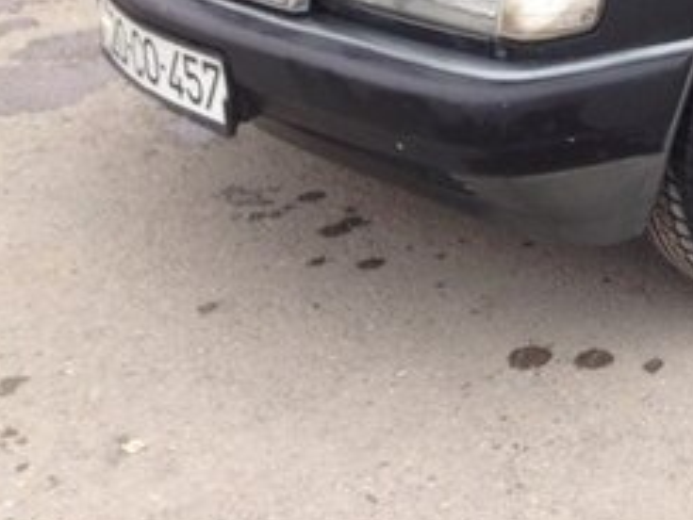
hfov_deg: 20.0
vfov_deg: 15.8
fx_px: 1783
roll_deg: +0.2
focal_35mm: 89
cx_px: 919
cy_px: -143
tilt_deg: -12.8
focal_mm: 4.12
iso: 50
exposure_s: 1/153
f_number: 2.4
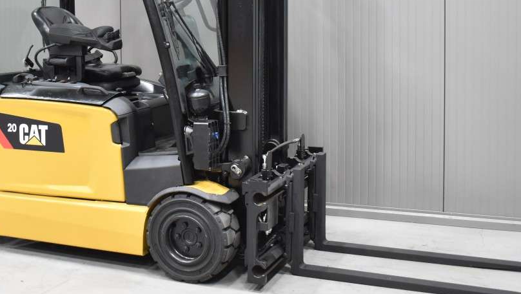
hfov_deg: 36.7
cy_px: 58
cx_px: 165
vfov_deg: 21.2
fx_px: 774
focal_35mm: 56
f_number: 4.5
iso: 1600
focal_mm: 24
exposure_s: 1/30
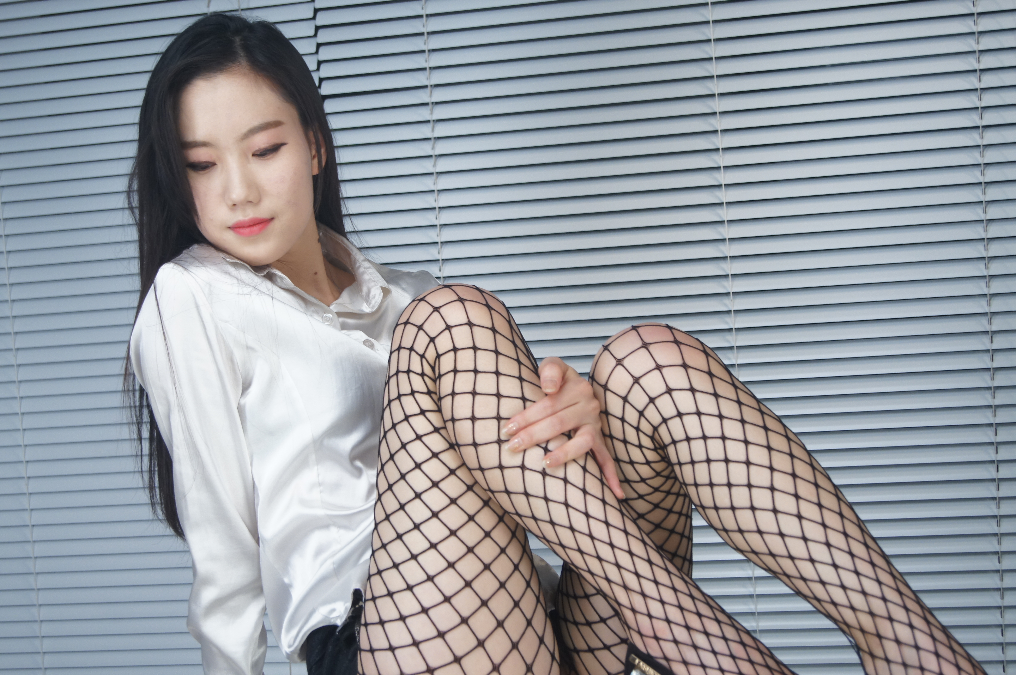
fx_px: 2114
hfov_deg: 27.0
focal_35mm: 75
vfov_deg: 18.1
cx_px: 508
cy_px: 338
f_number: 5.6
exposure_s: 1/160
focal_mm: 50
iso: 800
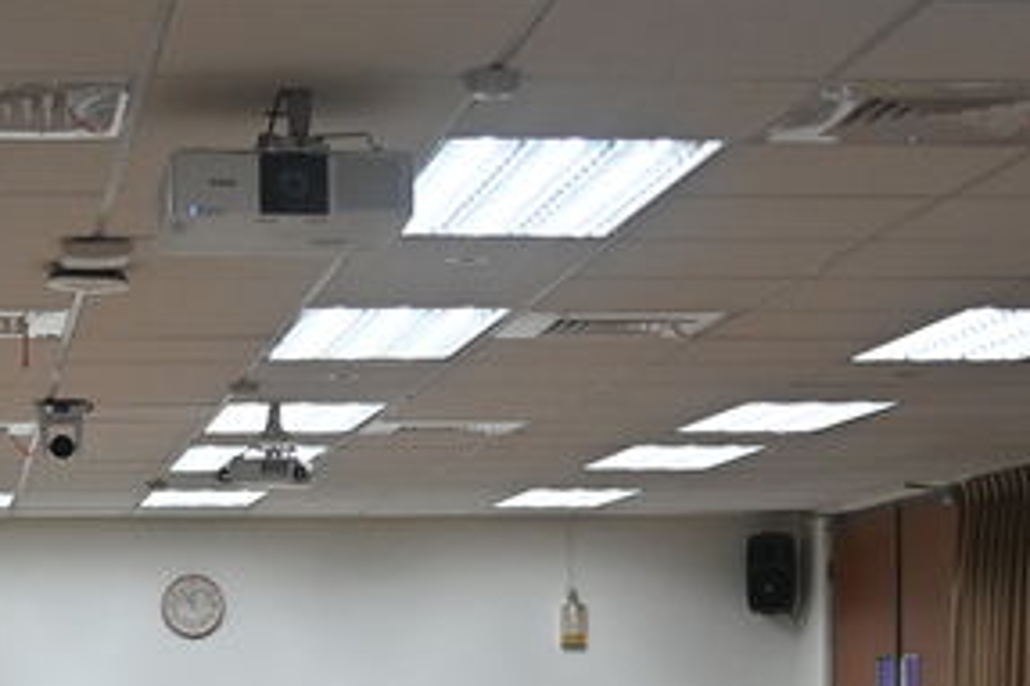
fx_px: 3231
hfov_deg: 18.0
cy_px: 912
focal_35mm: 113
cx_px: 215
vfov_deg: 11.8
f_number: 3.5
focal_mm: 18
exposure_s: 1/200
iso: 400
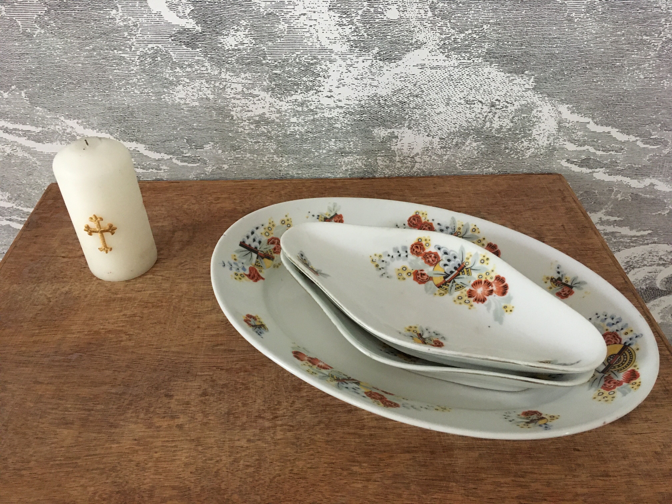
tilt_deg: -38.6
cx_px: 336
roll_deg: -0.4
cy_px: 252
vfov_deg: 48.2
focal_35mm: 29
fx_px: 563
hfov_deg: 61.7
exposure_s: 1/17
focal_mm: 4.15
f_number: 2.2
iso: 250
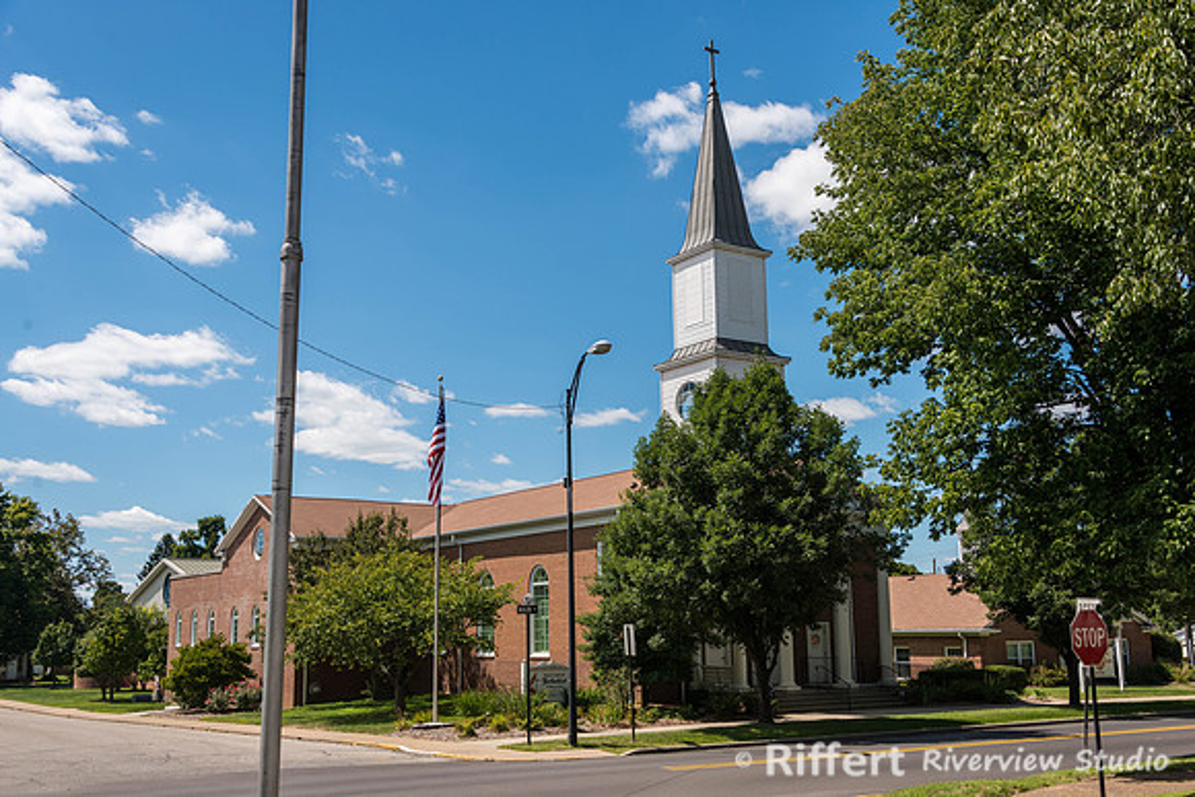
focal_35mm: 36
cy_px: 398
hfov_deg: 53.1
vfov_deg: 36.9
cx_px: 598
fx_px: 1195
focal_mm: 36
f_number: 8
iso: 100
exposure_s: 1/320
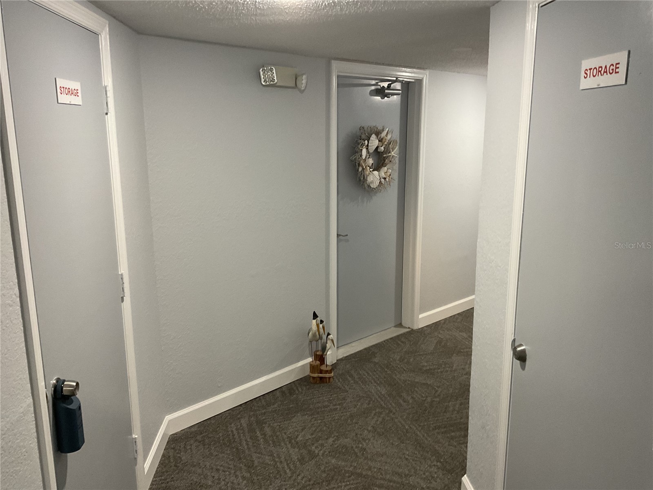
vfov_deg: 48.2
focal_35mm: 29
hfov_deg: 61.7
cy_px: 245
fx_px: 547
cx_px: 326
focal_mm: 3
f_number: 1.8
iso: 200
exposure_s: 1/60
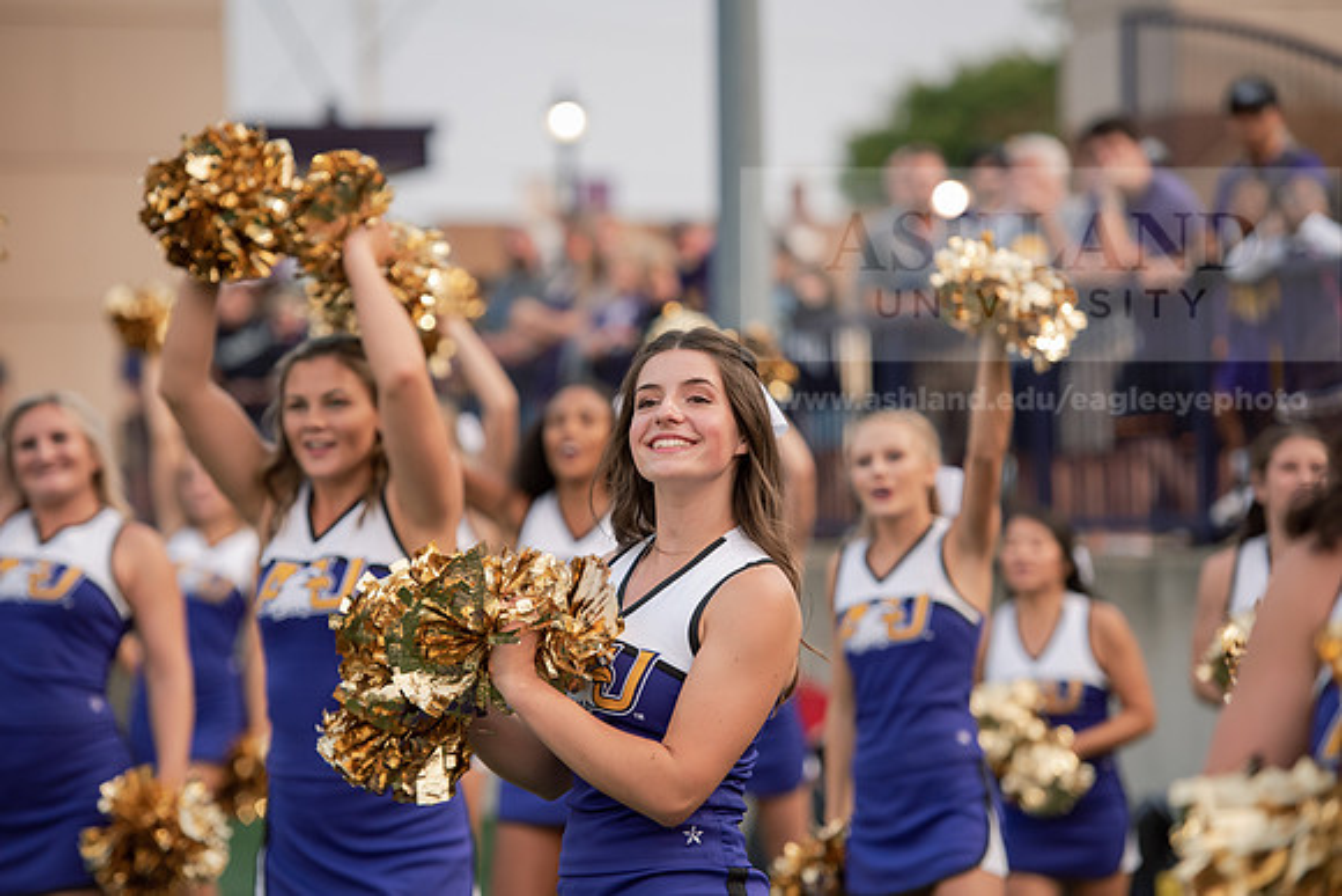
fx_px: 5593
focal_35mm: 150
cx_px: 671
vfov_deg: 9.2
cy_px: 448
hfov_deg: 13.7
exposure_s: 1/1000
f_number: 3.5
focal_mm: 150
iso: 1250
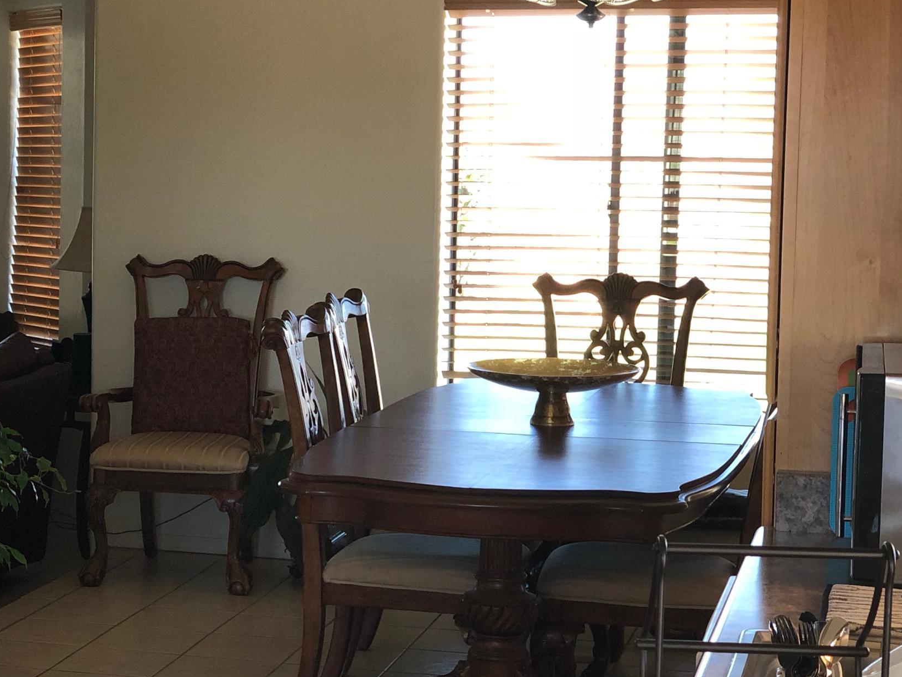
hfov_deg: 20.4
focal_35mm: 95
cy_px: 369
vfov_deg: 15.6
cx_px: 193
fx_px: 2476
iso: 50
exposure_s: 1/60
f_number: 2.4
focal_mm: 6
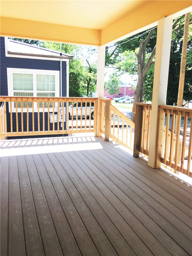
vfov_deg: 61.7
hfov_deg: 48.2
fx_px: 214
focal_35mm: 29
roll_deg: -2.1
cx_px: 96
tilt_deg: -10.5
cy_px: 128
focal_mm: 4.15
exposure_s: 1/450
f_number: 2.2
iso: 25
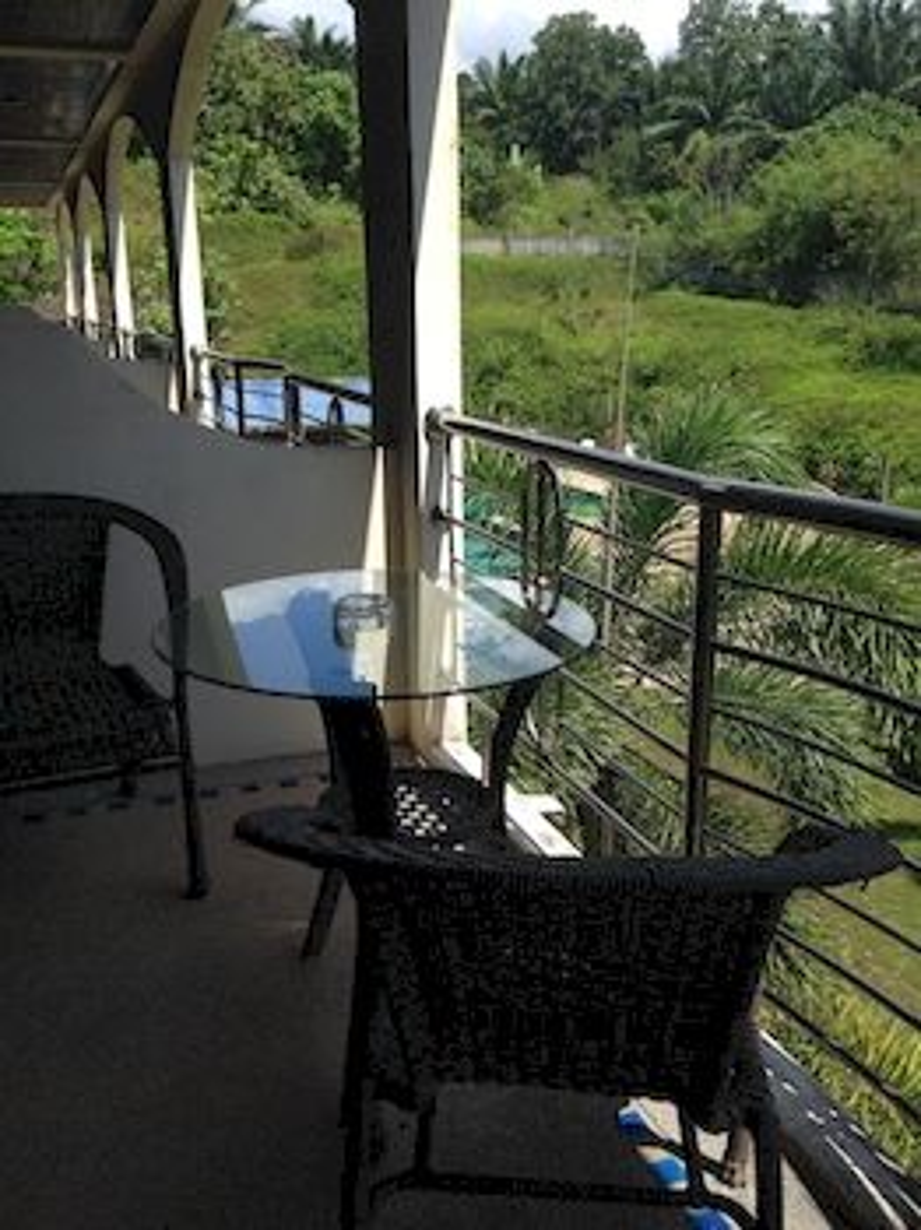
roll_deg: +2.2
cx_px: 460
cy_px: 615
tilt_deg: -12.6
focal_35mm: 33
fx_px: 1172
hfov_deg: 42.9
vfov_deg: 55.4
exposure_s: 1/1205
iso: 50
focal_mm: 4.12
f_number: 2.4
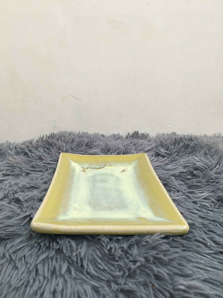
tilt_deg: -18.7
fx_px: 249
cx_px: 112
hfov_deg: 48.2
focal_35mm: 29
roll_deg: -1.2
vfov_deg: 61.7
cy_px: 149
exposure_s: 1/33
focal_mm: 4.15
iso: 100
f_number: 2.2
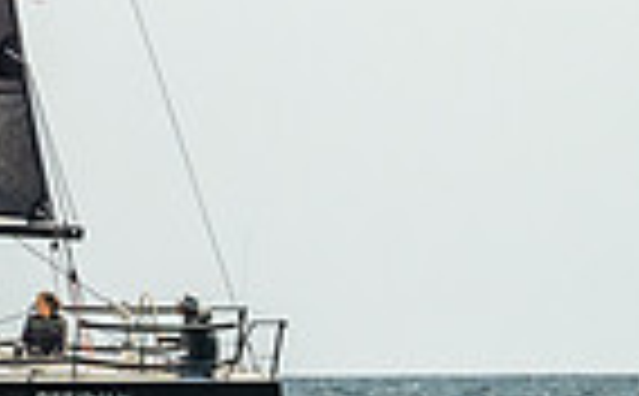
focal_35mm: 469
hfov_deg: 4.5
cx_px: -399
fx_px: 8148
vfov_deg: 2.8
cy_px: -16
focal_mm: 76
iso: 320
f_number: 6
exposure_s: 1/1250
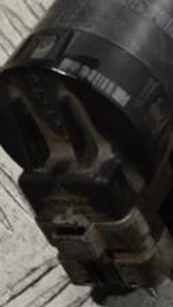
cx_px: 318
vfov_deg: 10.1
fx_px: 1743
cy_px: 106
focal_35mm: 214
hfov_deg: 5.6
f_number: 5.6
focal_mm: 52
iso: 125
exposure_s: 1/30
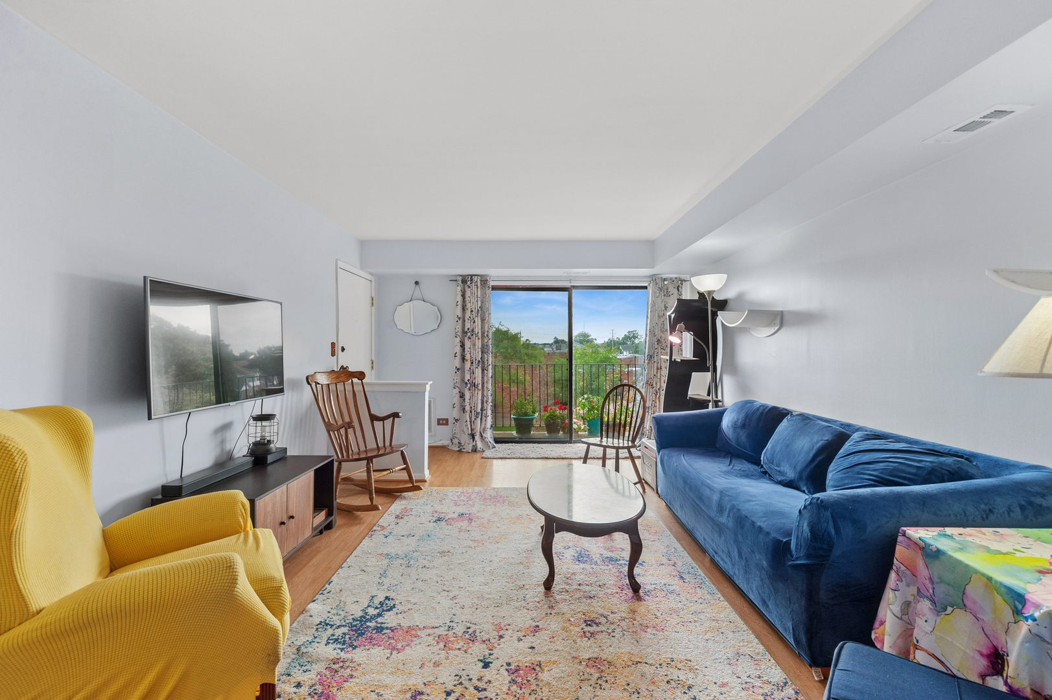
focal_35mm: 15
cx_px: 526
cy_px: 350
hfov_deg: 100.4
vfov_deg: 77.3
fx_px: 438
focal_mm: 15
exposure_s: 1/80
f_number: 8
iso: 400
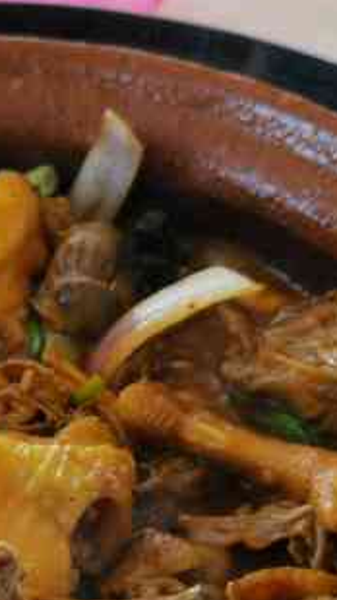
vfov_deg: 22.0
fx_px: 1528
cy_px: 458
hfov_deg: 12.4
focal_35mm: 96
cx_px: -27
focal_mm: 5.58
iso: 50
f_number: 1.8
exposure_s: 1/90.1
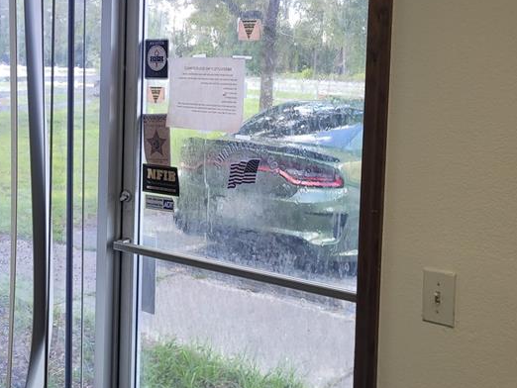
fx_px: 762
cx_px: 191
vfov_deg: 28.4
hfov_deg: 37.2
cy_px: 130
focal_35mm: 51
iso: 80
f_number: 1.8
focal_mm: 5.4
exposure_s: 1/120
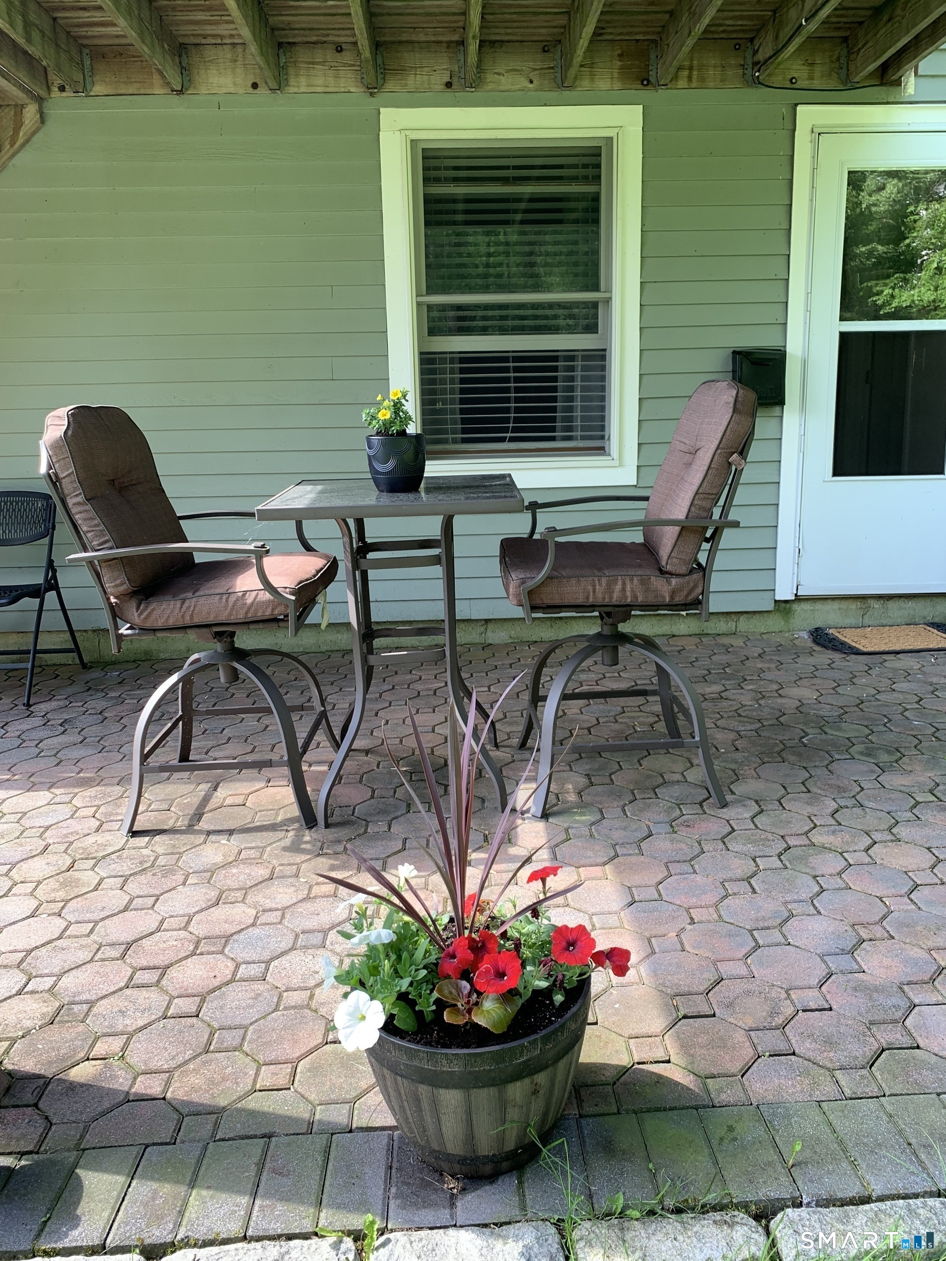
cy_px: 630
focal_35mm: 26
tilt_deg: -10.3
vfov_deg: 67.3
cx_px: 473
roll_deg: +1.1
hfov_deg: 53.1
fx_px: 947
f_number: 1.8
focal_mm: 4.25
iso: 25
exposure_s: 1/156
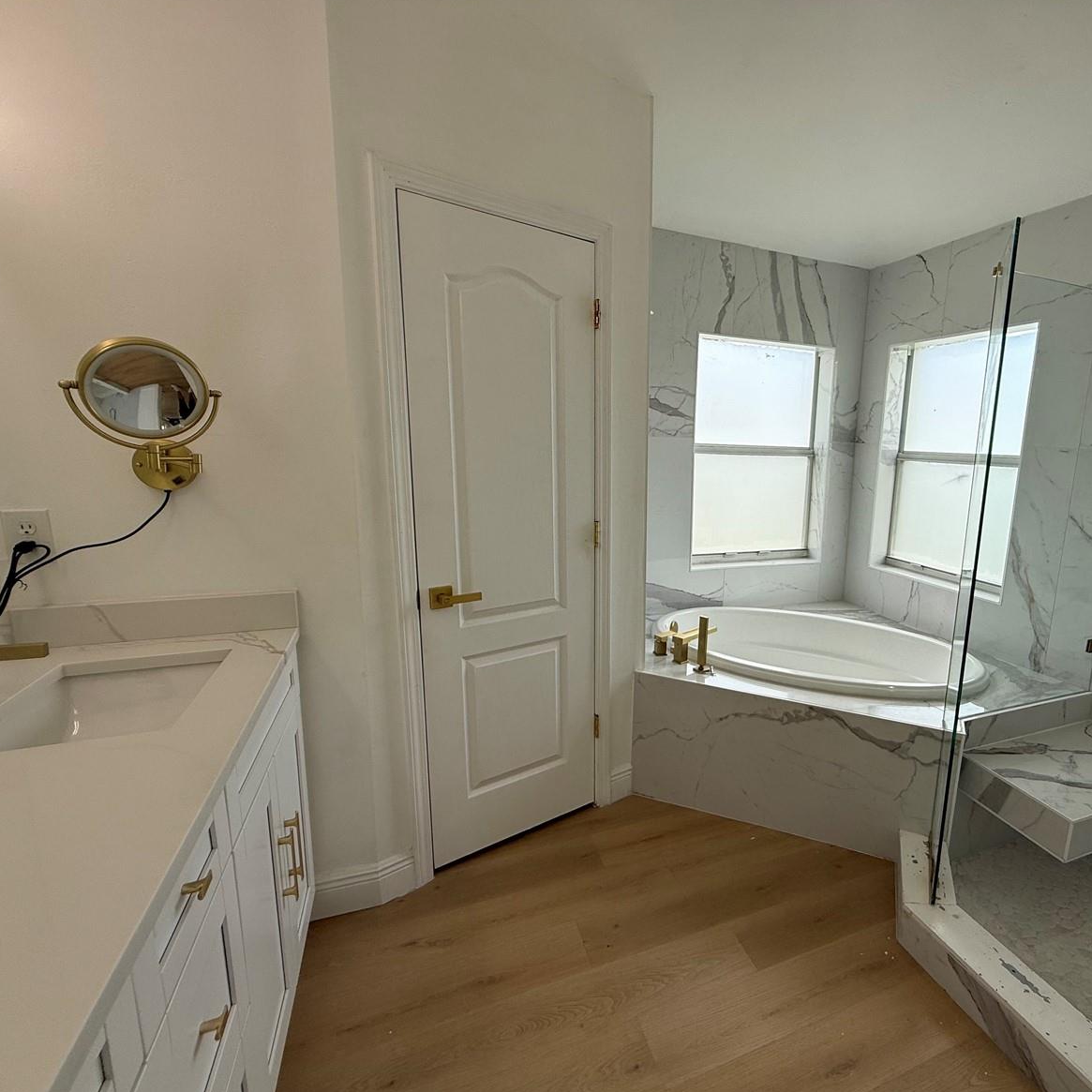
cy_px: 556
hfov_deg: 82.2
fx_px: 607
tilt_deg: -9.7
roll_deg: -2.3
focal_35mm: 17
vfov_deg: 84.0
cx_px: 690
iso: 50
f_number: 2.2
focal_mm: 2.22
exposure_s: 1/472
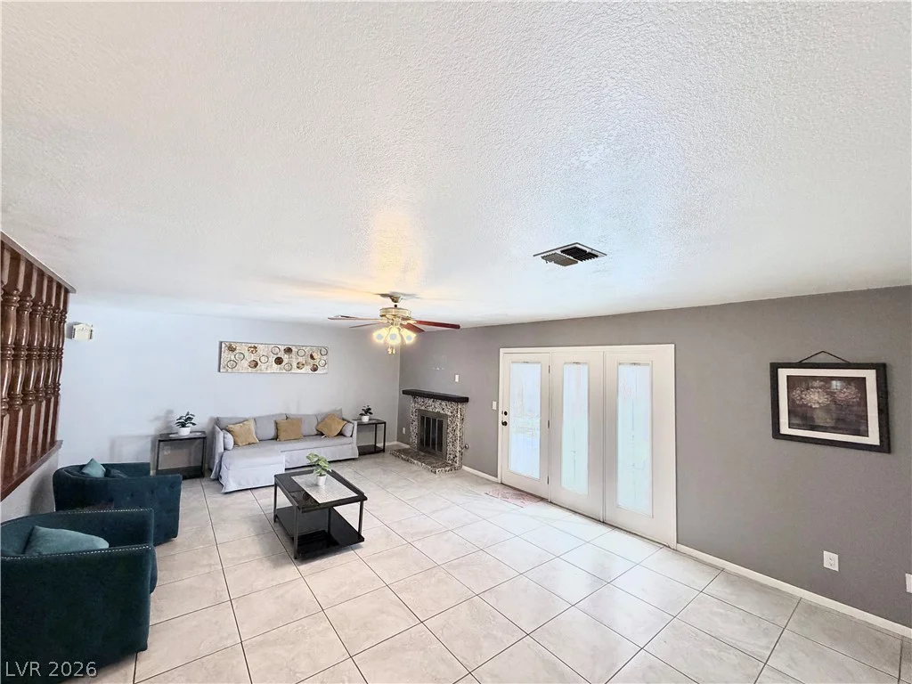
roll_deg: -1.7
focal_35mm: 14
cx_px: 456
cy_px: 342
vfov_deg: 85.7
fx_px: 369
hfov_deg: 102.1
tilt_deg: +4.2
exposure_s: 1/120
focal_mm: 2.22
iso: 200
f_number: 2.2
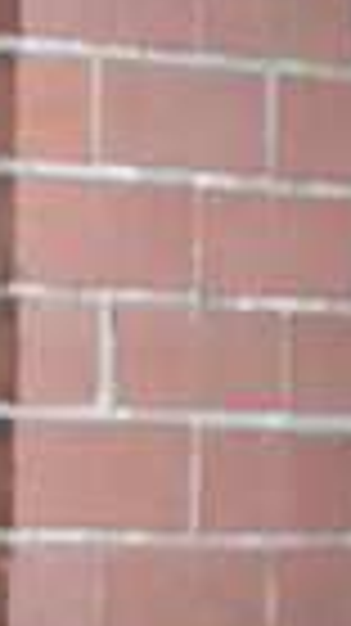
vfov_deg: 3.9
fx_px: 9100
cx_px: -918
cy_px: 390
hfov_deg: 2.2
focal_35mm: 549
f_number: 4
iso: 2000
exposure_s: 1/640
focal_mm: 120
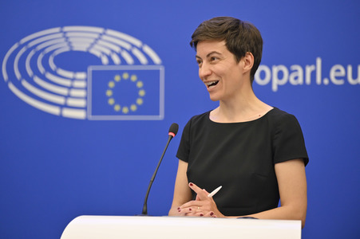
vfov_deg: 8.8
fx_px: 1549
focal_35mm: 155
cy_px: 120
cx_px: 180
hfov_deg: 13.3
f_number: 2.8
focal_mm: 155
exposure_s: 1/320
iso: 1600
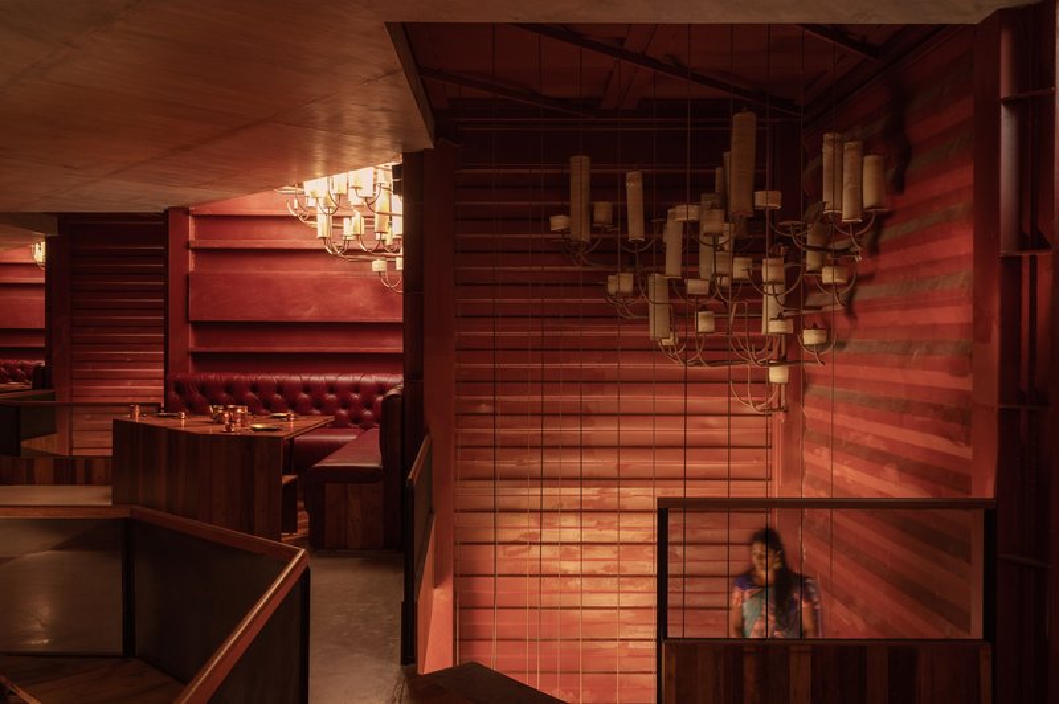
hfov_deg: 62.8
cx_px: 530
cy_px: 352
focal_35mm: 30
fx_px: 867
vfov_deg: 44.2
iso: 160
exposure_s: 1/2
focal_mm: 29.5
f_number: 11
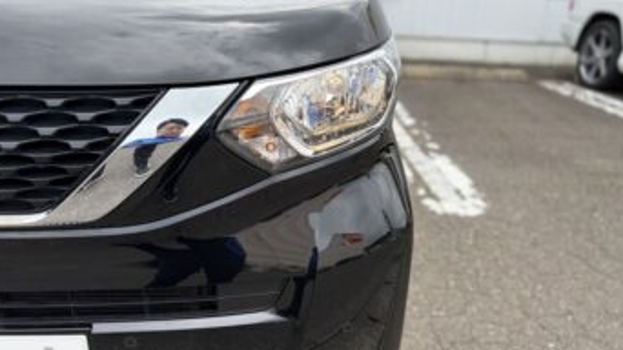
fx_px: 479
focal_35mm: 29
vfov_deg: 40.1
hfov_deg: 66.1
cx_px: 310
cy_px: 192
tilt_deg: -20.8
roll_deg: -0.3
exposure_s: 1/1337
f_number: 1.6
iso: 50
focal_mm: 5.96
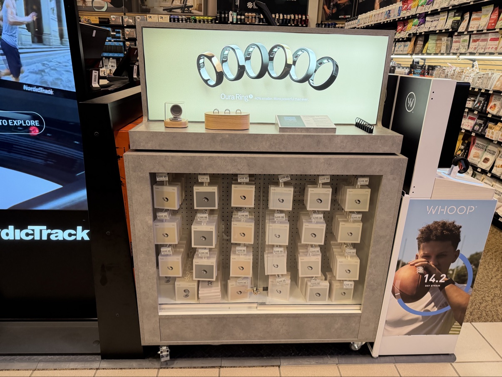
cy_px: 188
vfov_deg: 56.8
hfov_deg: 71.6
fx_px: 348
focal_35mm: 24
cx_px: 251
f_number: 1.78
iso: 250
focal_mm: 6.76
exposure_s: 1/120
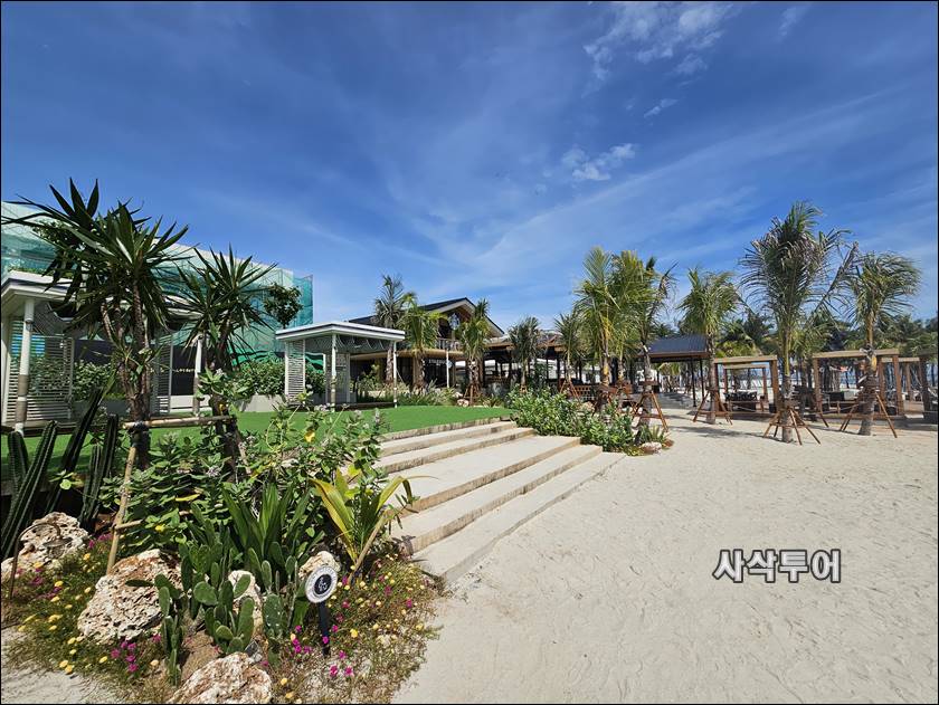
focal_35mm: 13
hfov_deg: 106.1
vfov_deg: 90.0
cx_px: 470
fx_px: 353
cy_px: 352
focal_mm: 2.2
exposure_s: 1/4579
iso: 50
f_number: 2.2
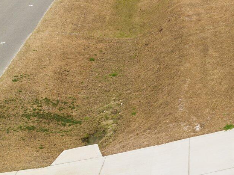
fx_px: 534
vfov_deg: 18.0
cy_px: -13
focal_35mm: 79
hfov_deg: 21.1
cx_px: 345
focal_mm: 12.29
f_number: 3.5
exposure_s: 1/160
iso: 100
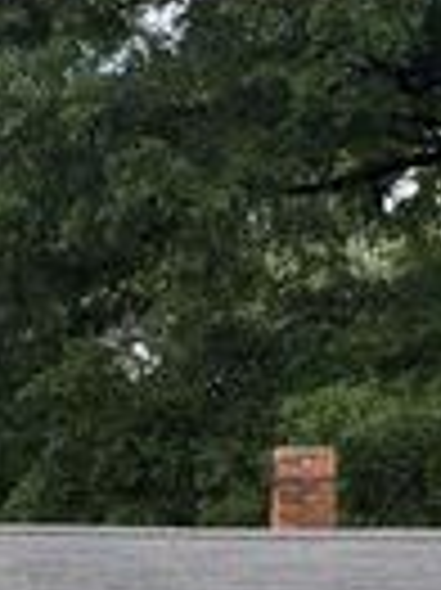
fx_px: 4151
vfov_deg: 8.0
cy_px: 714
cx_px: 180
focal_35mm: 244
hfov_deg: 6.1
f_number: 1.78
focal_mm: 6.76
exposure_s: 1/2342
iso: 100
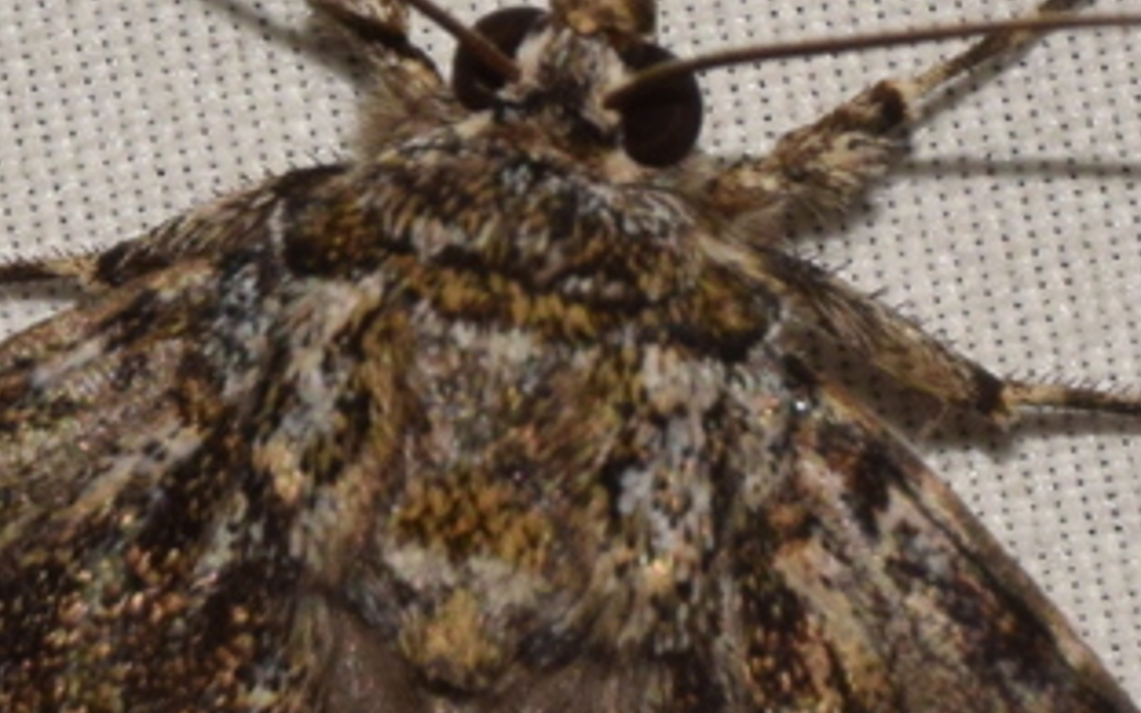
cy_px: 914
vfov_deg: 2.0
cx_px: 382
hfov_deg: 3.2
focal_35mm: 658
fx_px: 20461
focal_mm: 140
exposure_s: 1/160
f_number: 14
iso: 500
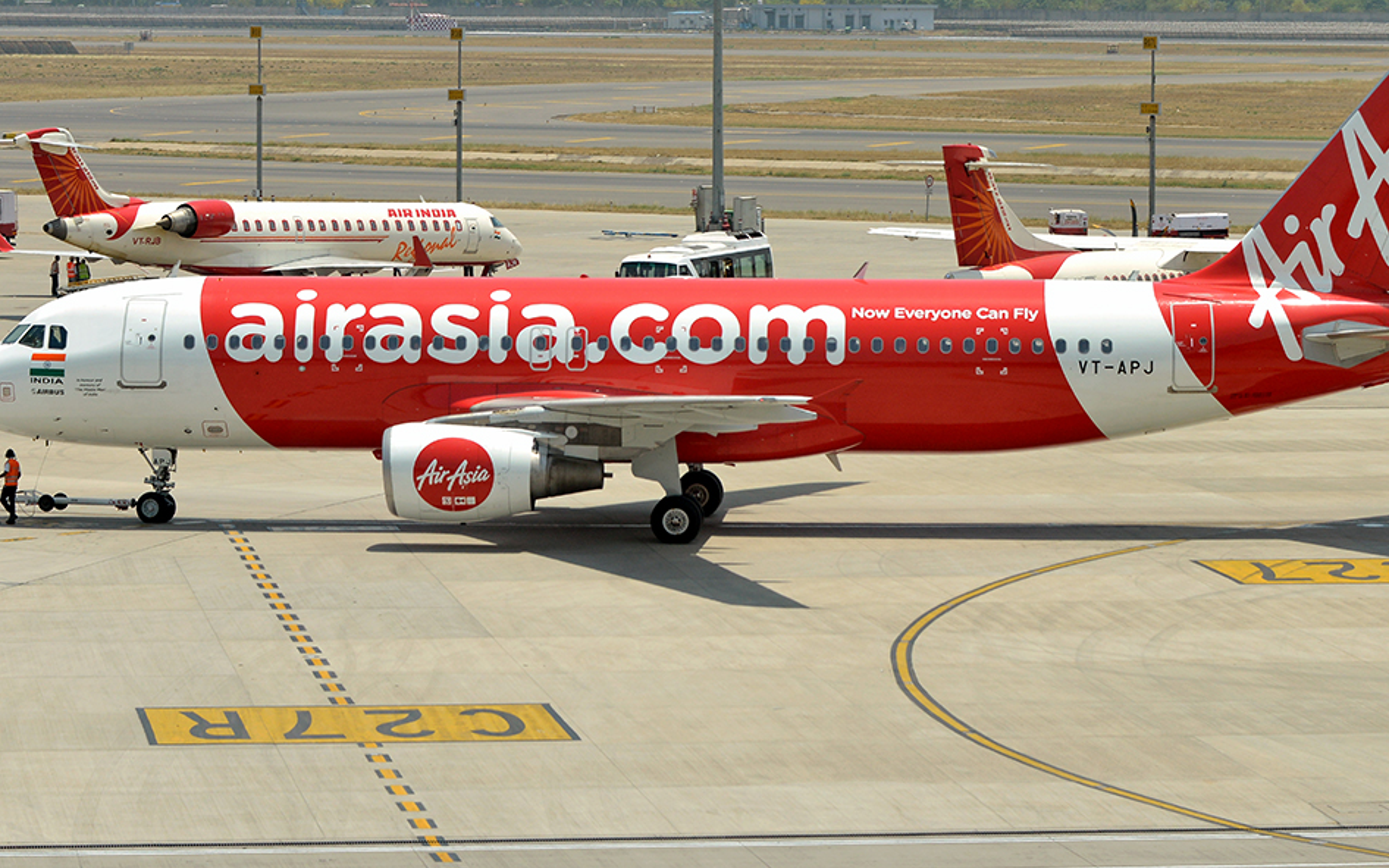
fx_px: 4504
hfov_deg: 17.5
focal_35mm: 119
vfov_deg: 11.0
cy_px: 328
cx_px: 702
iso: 320
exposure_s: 1/640
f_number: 6.3
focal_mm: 92
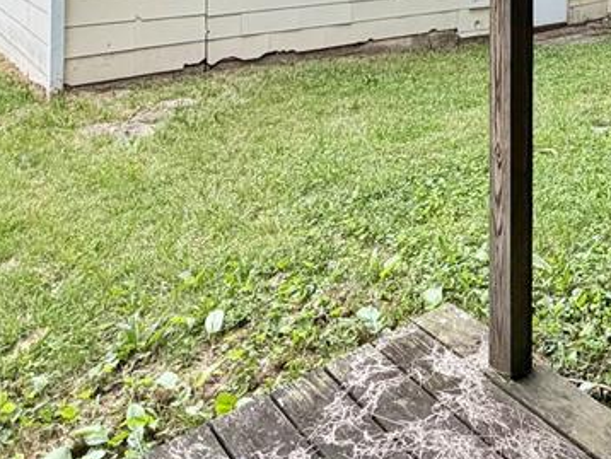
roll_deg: -0.9
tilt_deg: +1.8
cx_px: 565
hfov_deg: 42.4
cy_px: -92
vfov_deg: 30.5
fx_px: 707
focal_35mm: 40
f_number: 2.2
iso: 64
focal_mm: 2.22
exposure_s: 1/214
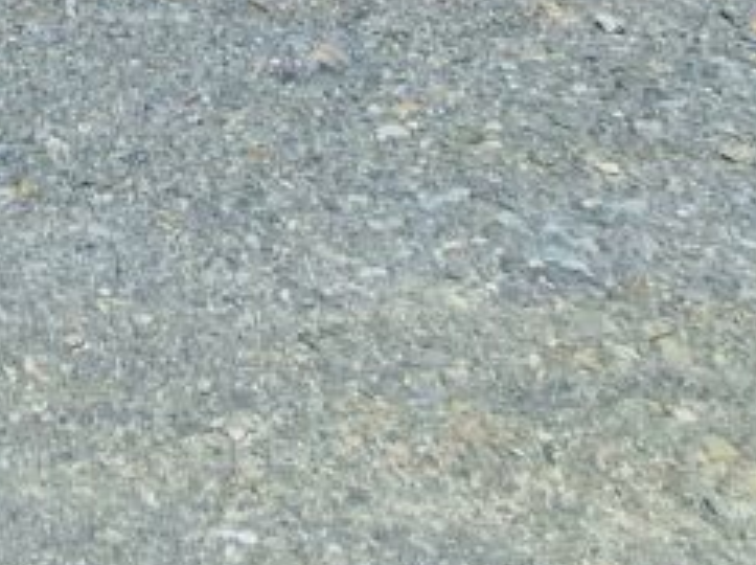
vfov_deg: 14.4
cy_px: -791
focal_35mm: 67
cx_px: -267
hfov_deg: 24.6
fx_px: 1461
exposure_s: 1/3152
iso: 50
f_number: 2.2
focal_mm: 2.2
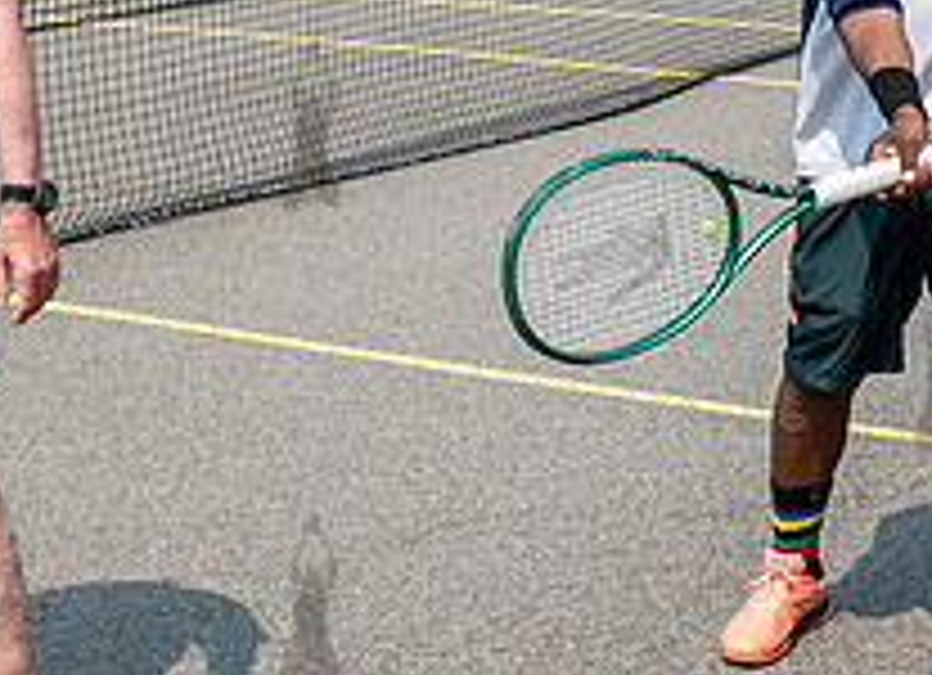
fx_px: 2713
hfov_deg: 19.3
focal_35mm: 102
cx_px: 744
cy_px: -43
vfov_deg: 13.9
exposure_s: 1/1250
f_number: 4.5
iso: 200
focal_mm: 27
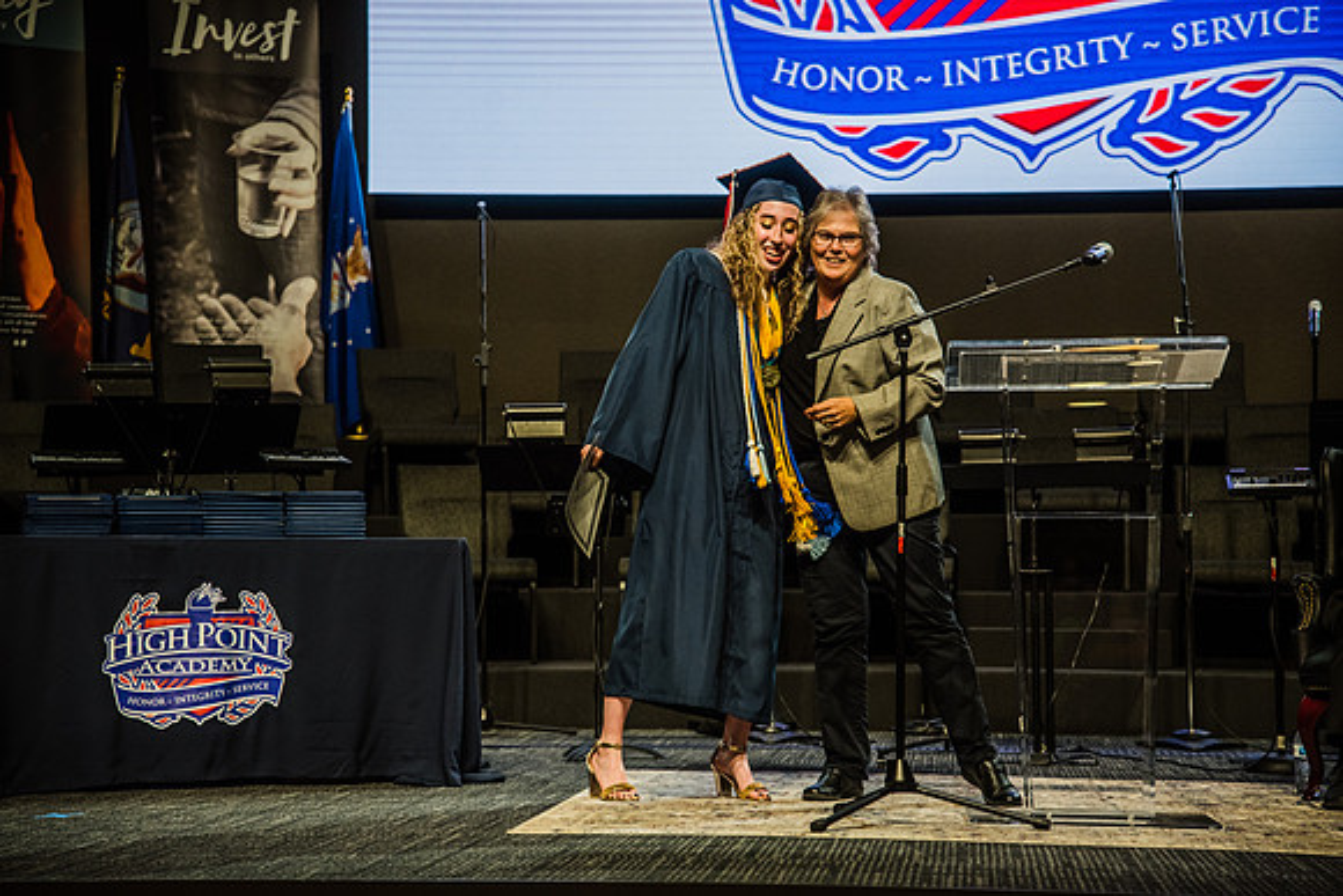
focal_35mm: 80
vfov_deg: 17.1
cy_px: 448
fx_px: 2985
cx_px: 672
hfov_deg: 25.4
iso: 800
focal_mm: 80
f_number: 4.5
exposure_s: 1/200
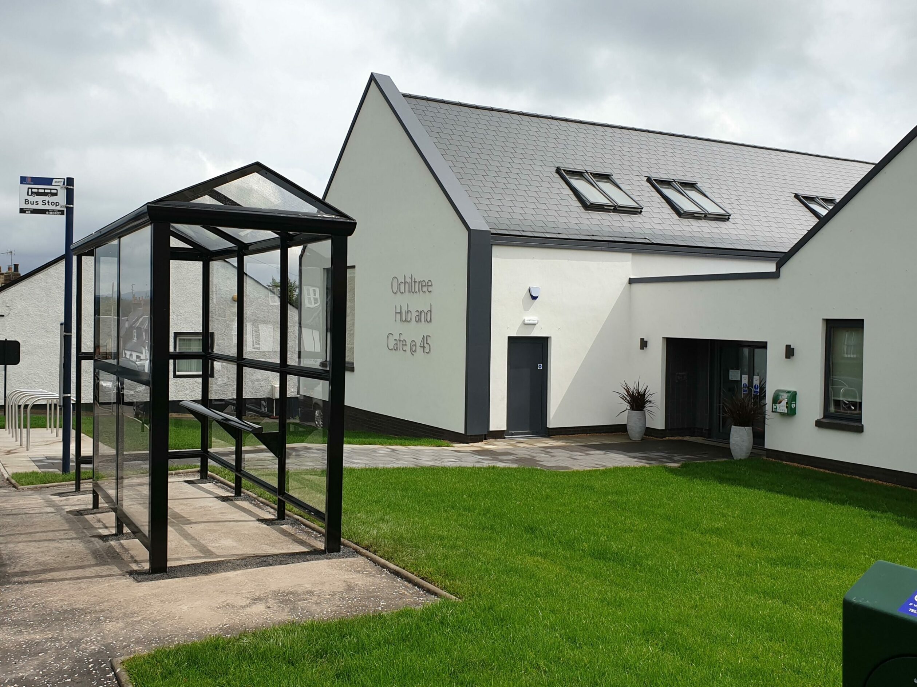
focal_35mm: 26
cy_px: 344
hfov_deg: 67.3
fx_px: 689
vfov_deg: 53.1
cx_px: 458
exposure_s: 1/1692
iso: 50
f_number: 2.4
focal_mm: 4.3
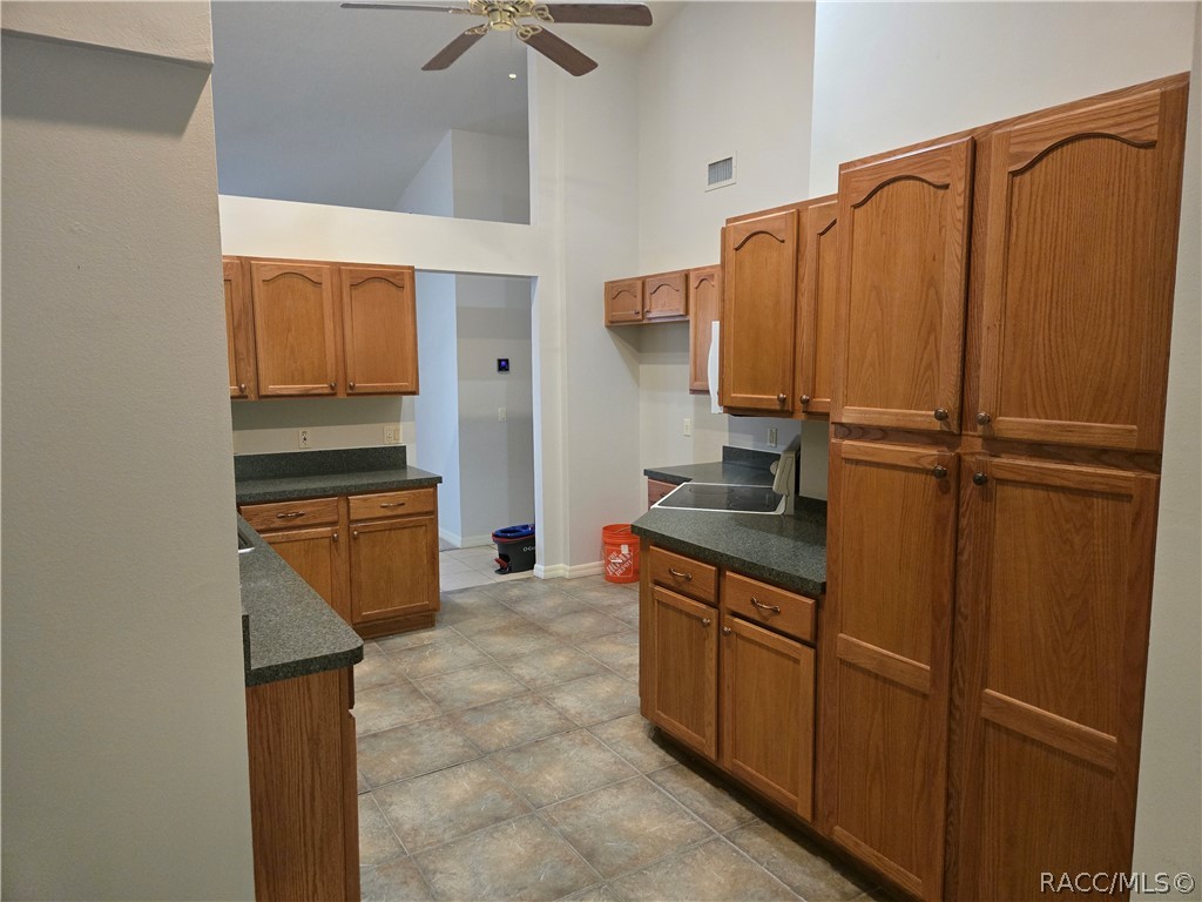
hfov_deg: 73.9
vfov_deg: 58.9
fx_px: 799
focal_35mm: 23
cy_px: 451
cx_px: 601
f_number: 1.8
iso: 1000
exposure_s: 1/120
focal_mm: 5.4
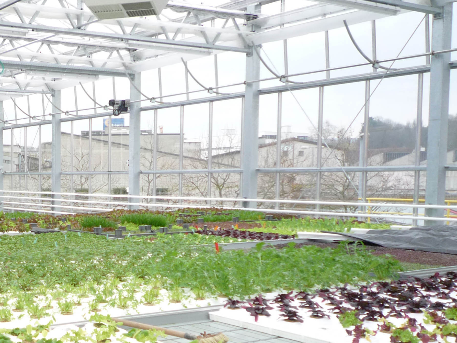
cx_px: 15
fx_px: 673
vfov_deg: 28.3
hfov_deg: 34.5
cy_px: 241
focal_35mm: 51
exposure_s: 1/250
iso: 100
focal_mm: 4.4
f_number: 2.8
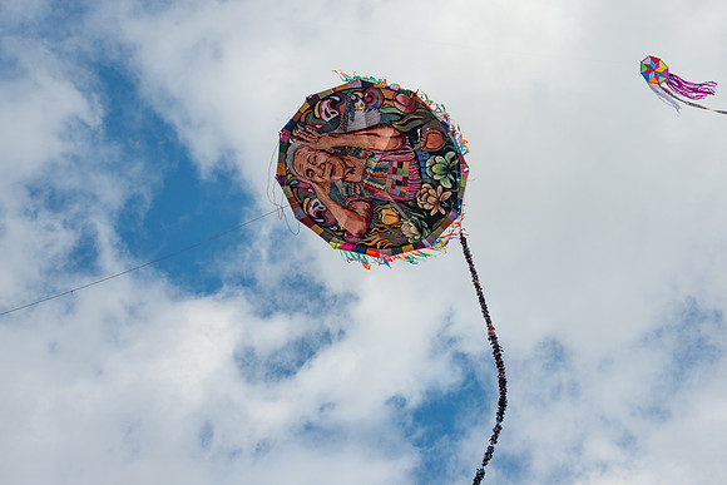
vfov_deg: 24.6
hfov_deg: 36.2
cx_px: 364
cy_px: 242
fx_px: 1111
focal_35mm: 55
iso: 200
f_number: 6.3
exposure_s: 1/500
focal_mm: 55
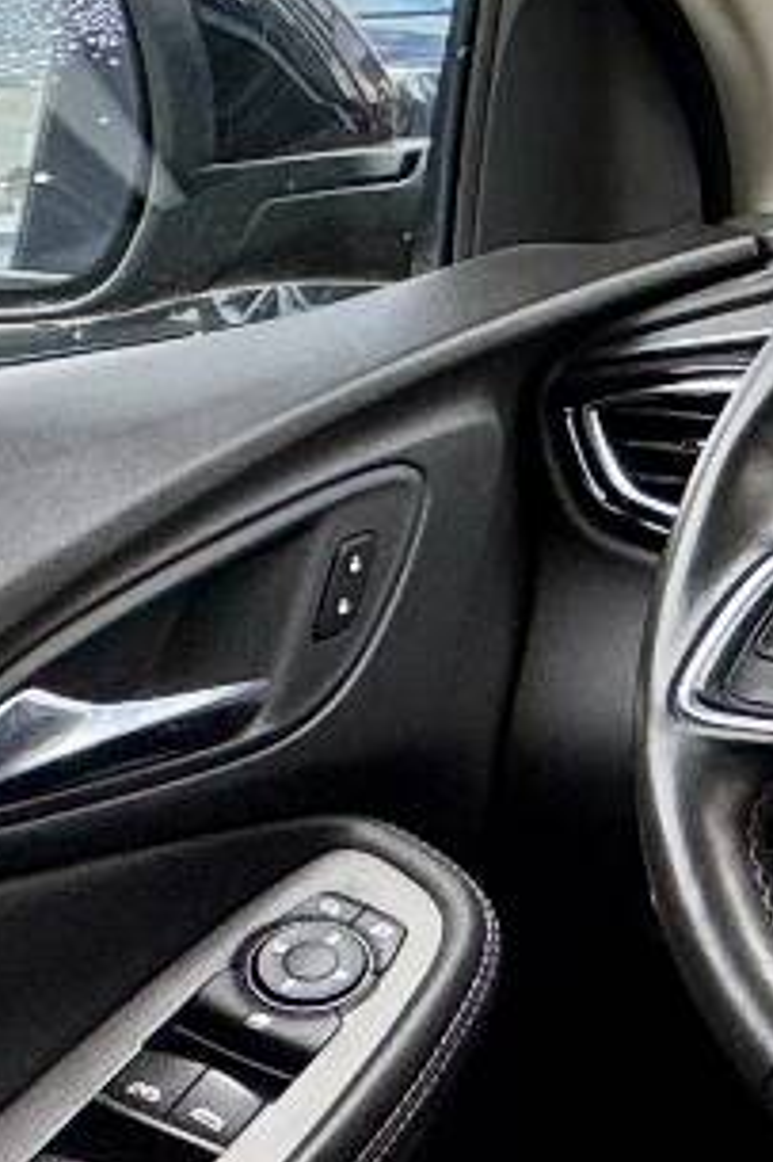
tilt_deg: +2.4
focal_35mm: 86
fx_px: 2773
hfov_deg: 11.5
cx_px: 2117
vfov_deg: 22.4
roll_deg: +1.5
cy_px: -99
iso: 50
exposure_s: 1/99
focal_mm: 2.22
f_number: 2.2
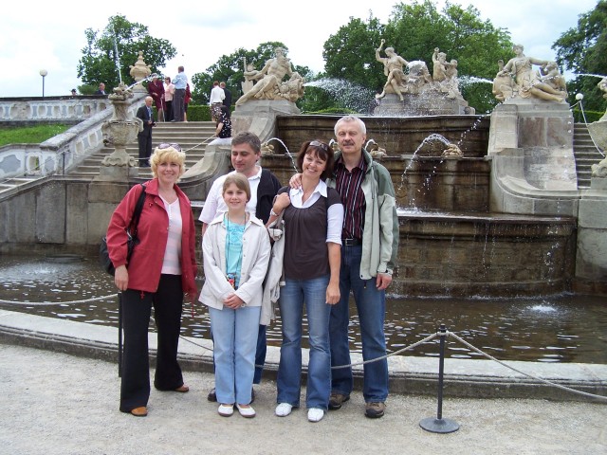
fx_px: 666
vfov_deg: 37.7
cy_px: 228
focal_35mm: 38
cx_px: 304
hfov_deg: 49.0
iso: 80
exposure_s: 1/750
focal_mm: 6.3
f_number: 2.8
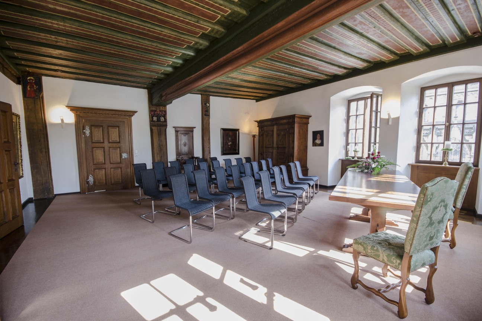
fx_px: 201
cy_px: 160
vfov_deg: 77.3
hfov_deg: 100.4
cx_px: 241
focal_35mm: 15
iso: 320
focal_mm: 10
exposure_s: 1/4
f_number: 8
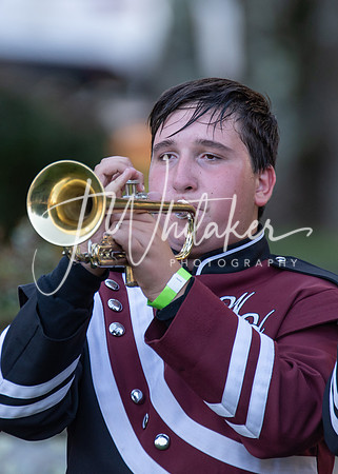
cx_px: 116
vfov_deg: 2.0
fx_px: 13635
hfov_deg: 1.4
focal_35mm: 1014
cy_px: 201
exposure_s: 1/250
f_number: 6.3
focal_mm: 600
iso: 800
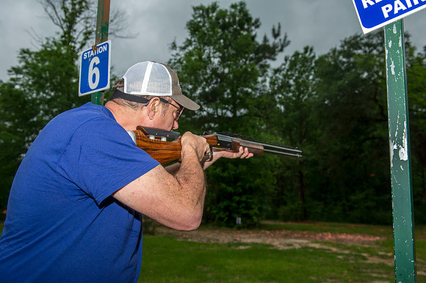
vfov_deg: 42.3
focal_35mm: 31
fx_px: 367
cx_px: 213
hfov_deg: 60.3
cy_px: 142
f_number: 5.6
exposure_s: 1/100
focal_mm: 31
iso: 640
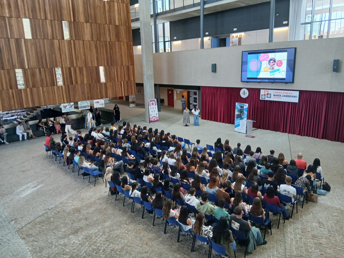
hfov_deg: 67.3
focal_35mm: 26
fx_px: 258
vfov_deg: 53.1
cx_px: 172
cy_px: 129
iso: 200
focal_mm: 3.98
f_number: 1.8
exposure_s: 1/50
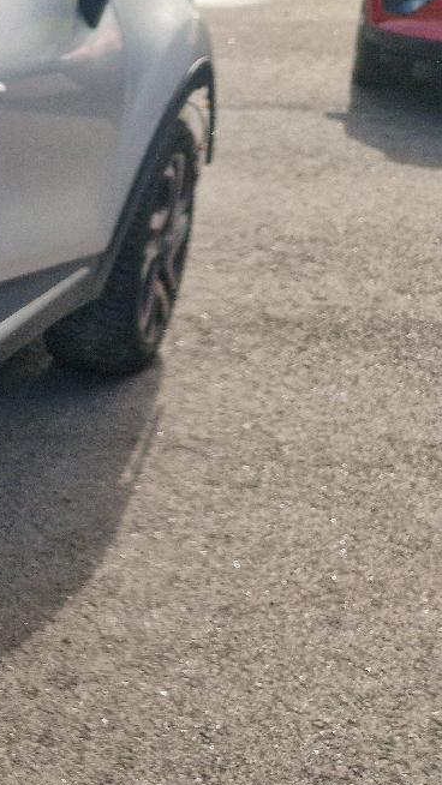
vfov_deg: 30.5
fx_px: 1437
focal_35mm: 69
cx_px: -628
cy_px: 323
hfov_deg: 13.1
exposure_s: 1/1111
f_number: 1.8
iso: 50
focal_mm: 5.4
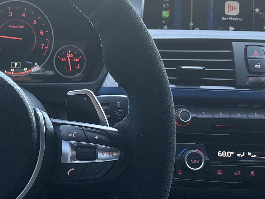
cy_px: 93
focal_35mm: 72
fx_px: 551
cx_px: 45
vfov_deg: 20.4
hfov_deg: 26.4
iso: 125
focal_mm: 5.96
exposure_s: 1/119
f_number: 1.6
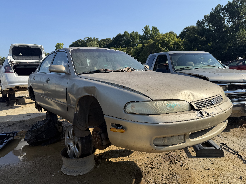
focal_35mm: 24
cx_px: 123
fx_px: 171
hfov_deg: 71.6
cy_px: 92
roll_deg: -1.4
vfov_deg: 56.8
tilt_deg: -3.5
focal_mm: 6.76
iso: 80
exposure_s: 1/3021
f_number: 1.78
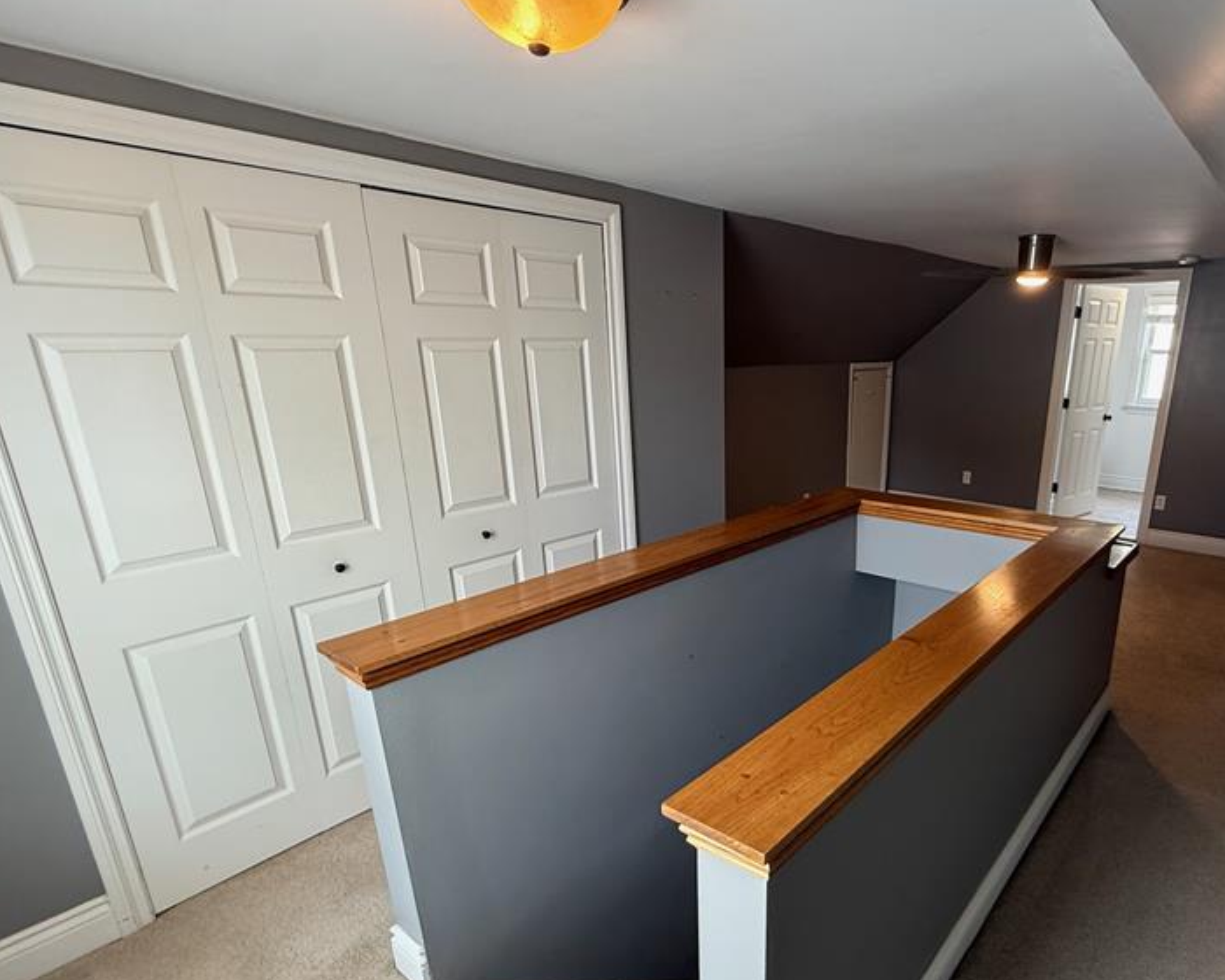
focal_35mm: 20
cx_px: 794
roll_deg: -0.5
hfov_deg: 78.3
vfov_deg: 67.7
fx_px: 725
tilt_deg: -17.3
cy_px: 570
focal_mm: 2.22
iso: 200
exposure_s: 1/60
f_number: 2.2
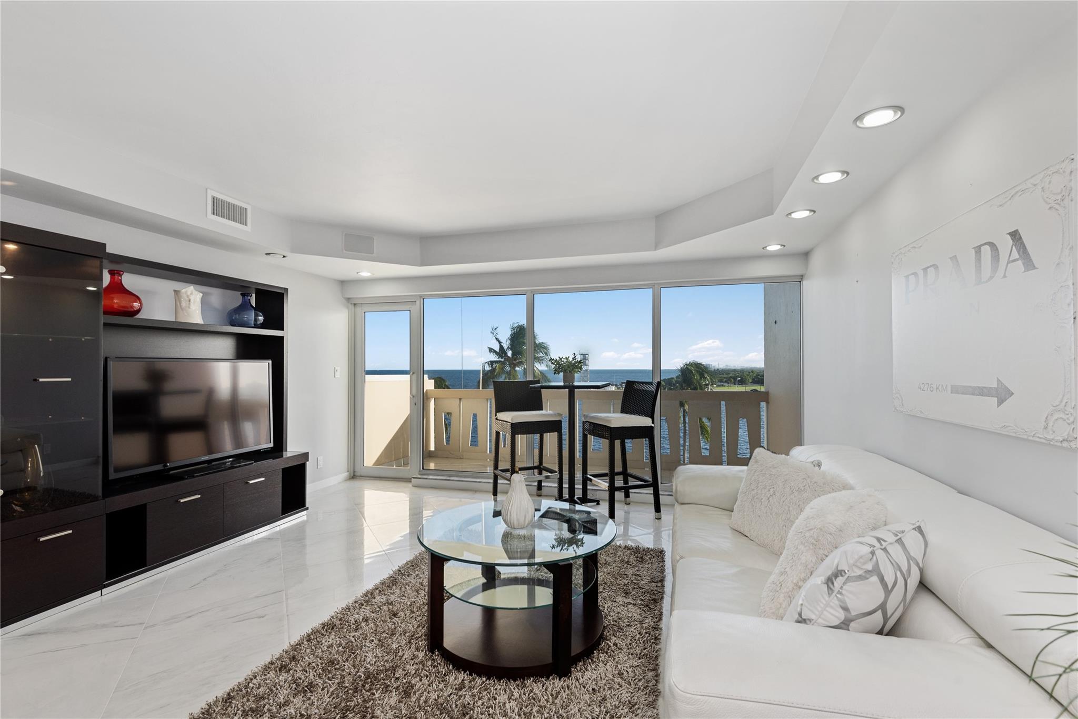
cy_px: 360
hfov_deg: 96.7
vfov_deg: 73.8
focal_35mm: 16
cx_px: 539
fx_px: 479
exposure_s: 1/30
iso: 250
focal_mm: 16
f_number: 8
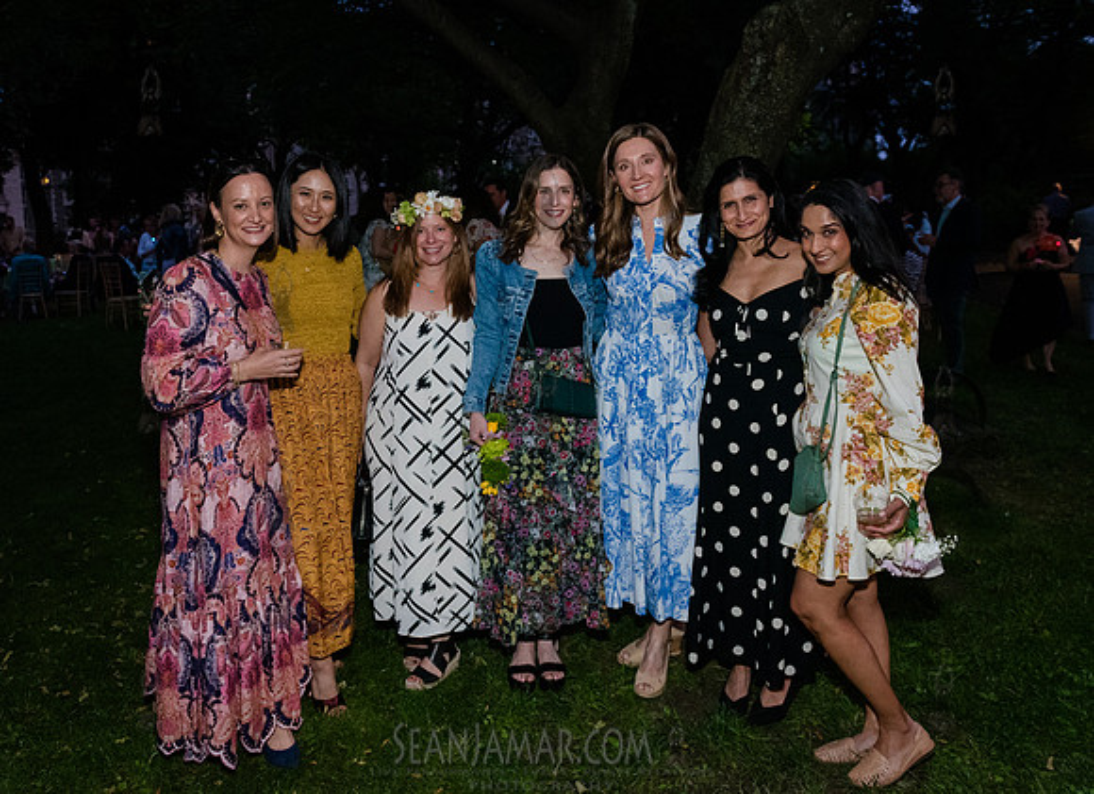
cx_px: 487
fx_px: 900
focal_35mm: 29
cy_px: 344
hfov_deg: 62.4
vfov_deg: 47.5
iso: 6400
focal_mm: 24
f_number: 3.5
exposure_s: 1/250
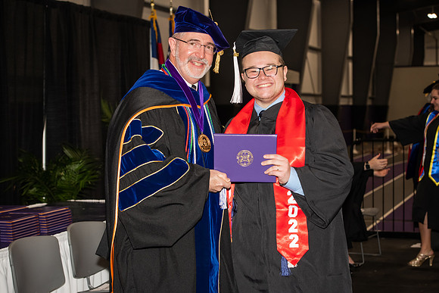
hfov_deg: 28.8
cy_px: 146
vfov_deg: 19.5
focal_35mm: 70
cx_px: 220
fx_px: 854
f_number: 5.6
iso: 1000
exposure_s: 1/200
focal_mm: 70
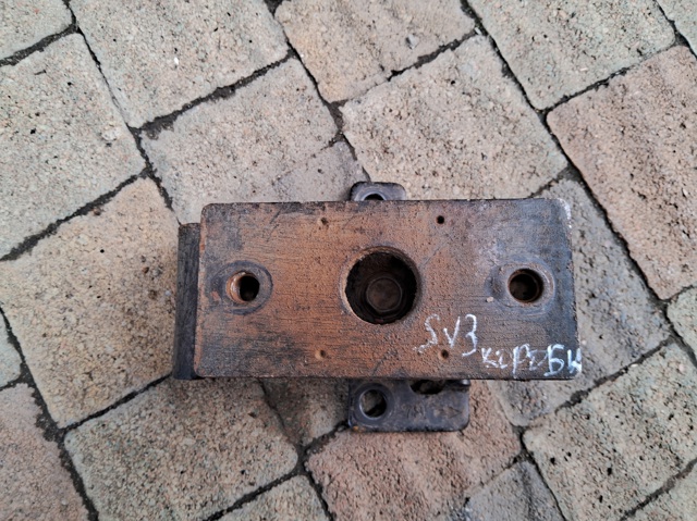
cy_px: 260
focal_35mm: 26
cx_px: 348
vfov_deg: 53.0
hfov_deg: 67.3
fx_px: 523
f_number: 1.8
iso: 25
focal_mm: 3.98
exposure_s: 1/60
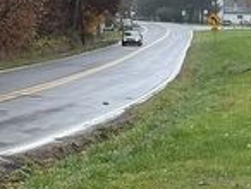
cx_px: -151
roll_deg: +0.6
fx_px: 1031
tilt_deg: -1.1
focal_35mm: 142
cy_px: -2
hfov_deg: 13.0
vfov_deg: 10.4
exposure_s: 1/1441
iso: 50
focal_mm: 5.1
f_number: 1.6
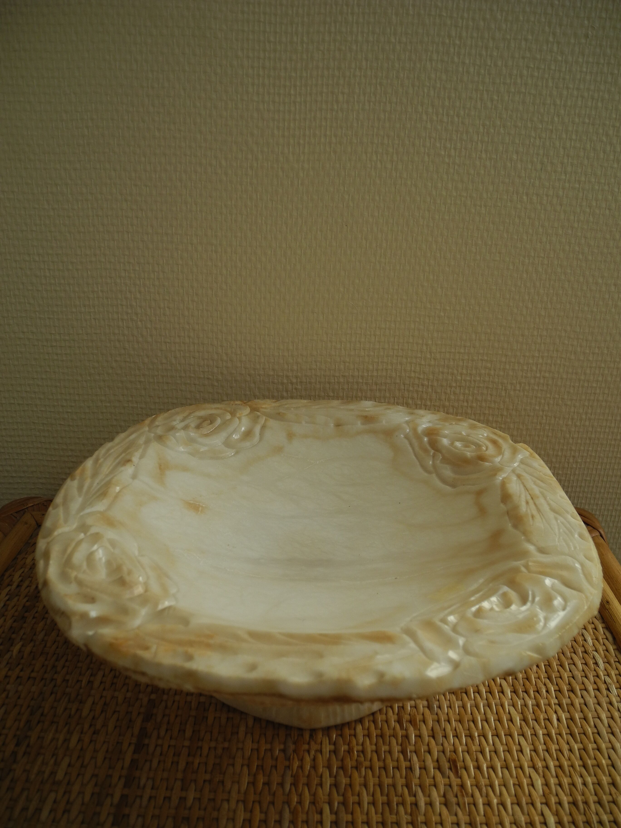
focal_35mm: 28
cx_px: 310
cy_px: 414
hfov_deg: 49.7
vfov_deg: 63.4
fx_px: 670
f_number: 2.8
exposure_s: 1/526
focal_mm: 6
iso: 100
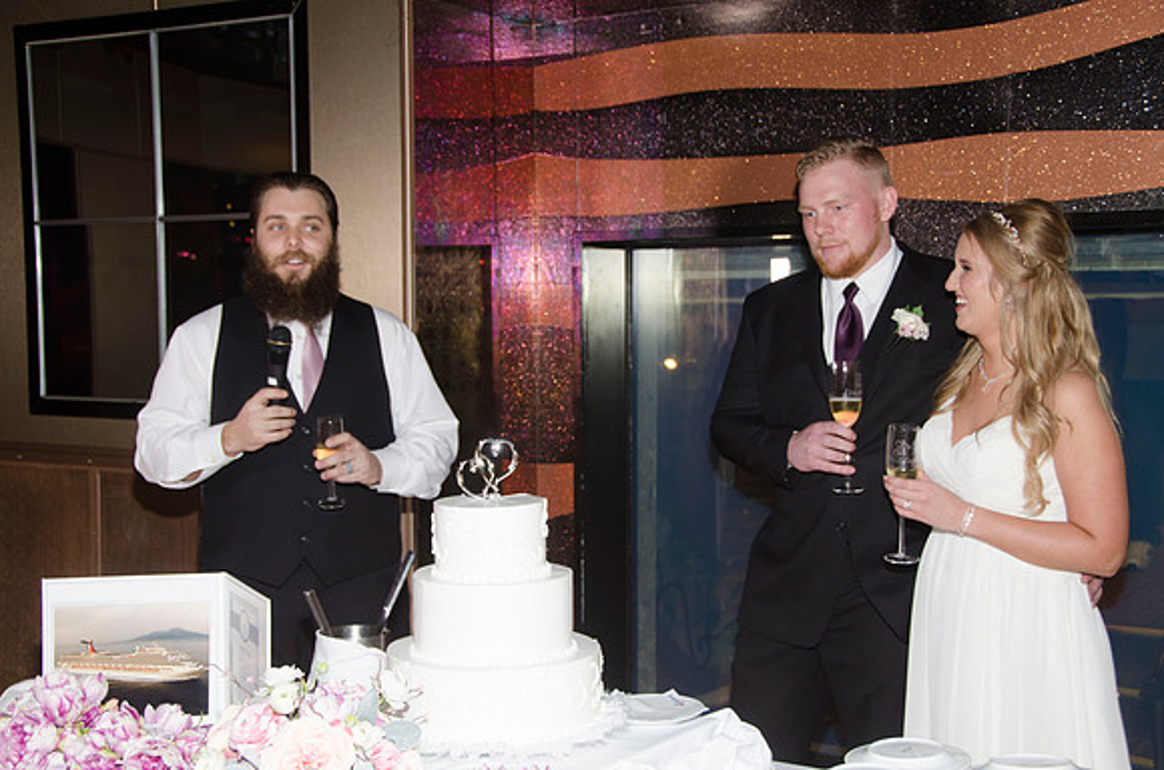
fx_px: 1549
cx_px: 582
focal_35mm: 48
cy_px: 385
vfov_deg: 27.9
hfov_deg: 41.2
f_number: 5.6
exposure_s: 1/60
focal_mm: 32
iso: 400
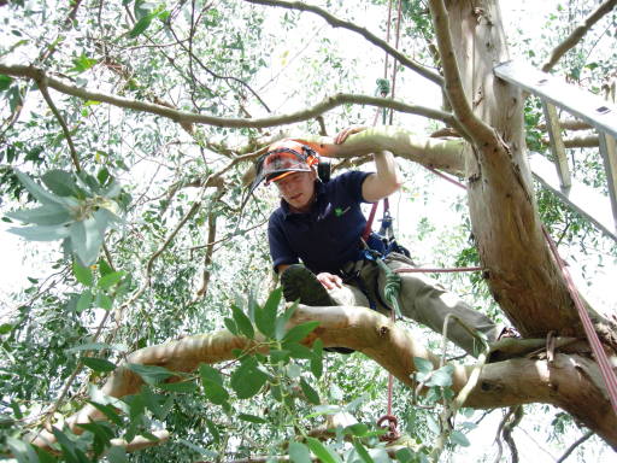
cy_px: 232
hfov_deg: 49.0
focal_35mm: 38
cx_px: 308
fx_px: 677
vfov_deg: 37.7
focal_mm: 7.8
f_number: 2.8
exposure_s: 1/813
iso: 64
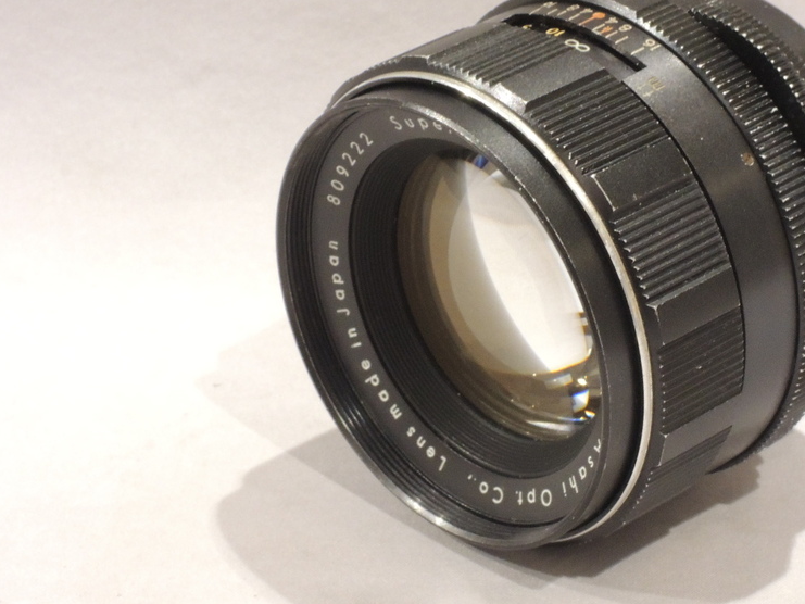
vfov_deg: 9.2
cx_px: 536
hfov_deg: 12.2
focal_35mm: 162
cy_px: 268
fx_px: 3768
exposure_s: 1/30
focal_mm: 17.9
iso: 800
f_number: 7.8
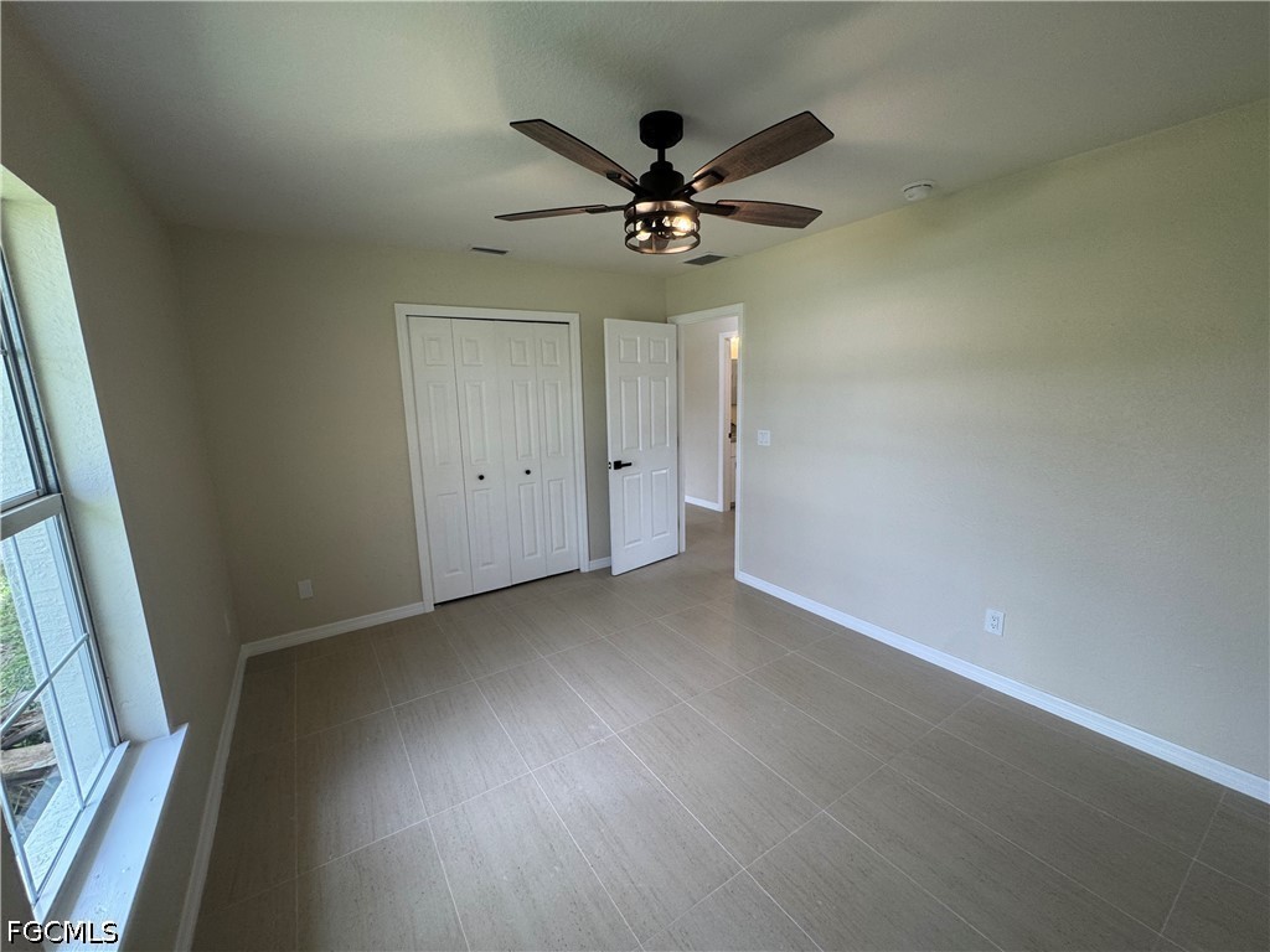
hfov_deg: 102.1
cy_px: 476
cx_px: 635
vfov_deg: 85.7
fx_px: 514
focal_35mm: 14
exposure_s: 1/120
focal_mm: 2.22
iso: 125
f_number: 2.2
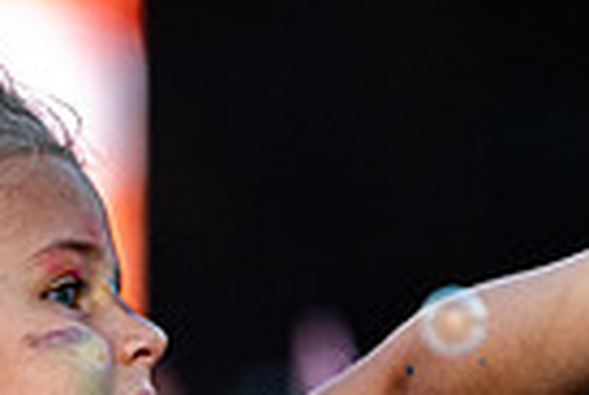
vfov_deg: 1.3
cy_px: 578
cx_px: -10
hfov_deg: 2.0
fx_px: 17053
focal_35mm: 1040
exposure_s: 1/1000
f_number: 2.8
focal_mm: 200
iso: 800
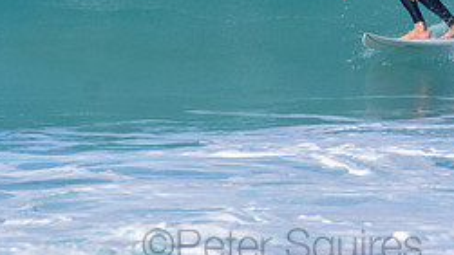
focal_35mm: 1814
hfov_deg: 1.2
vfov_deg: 0.7
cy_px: -55
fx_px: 21830
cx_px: 282
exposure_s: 1/2000
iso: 280
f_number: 5.6
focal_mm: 500
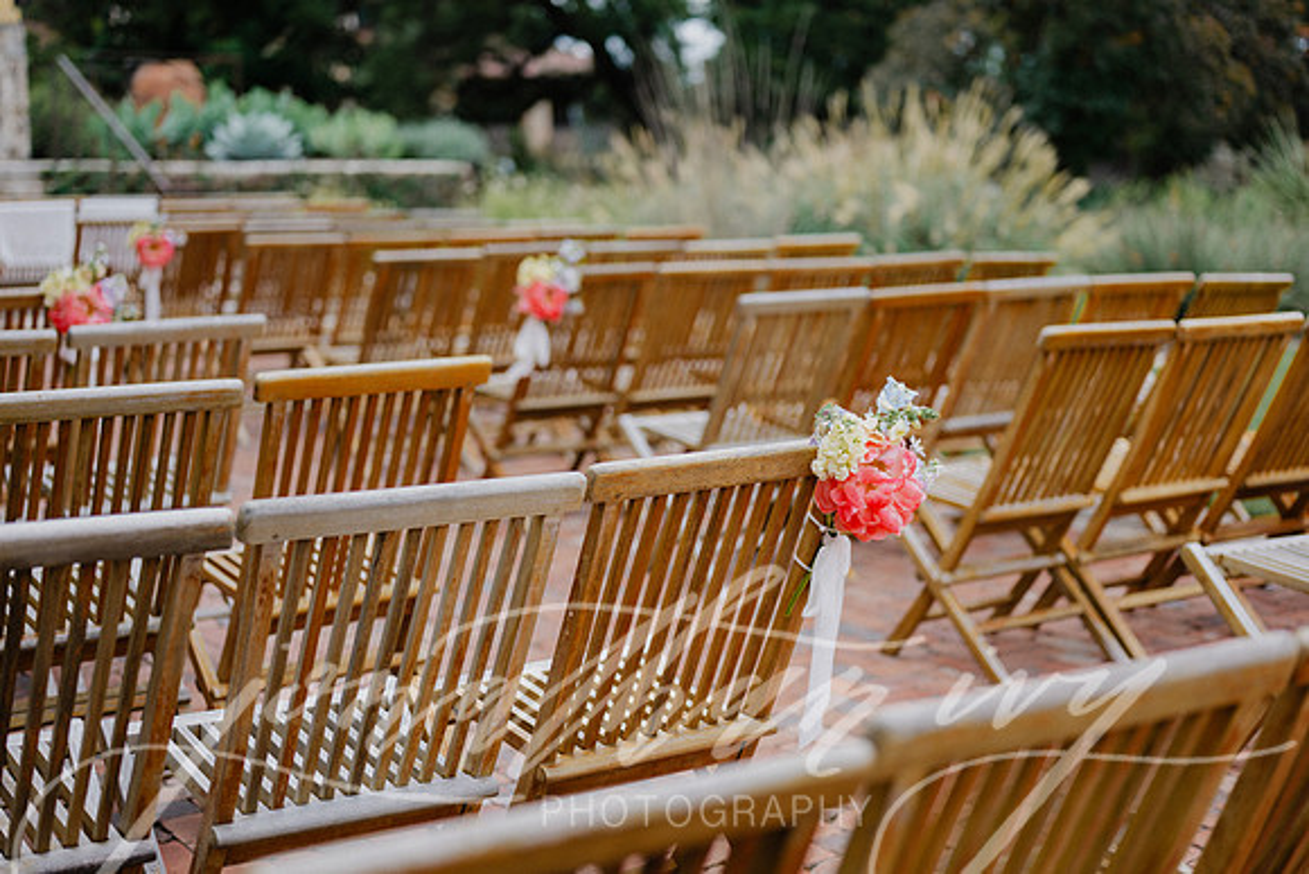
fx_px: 1879
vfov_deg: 26.2
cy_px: 437
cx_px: 654
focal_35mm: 52
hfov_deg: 38.4
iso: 100
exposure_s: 1/1600
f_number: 2
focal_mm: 50
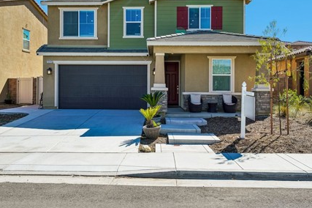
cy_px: 86
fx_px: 312
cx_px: 151
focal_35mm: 36
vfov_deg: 36.7
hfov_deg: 53.2
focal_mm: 24
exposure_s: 1/160
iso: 100
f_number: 8
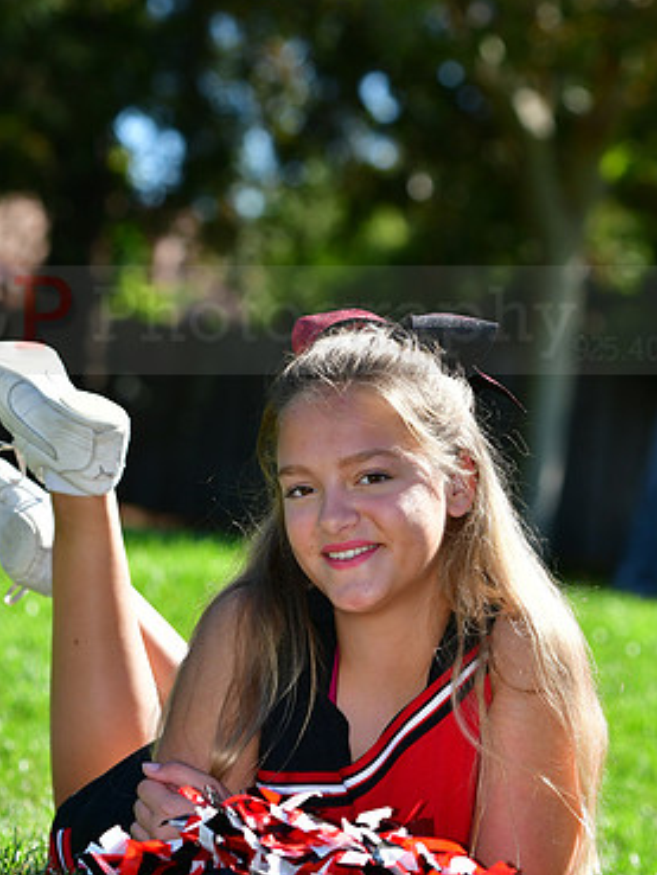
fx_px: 6424
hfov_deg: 5.9
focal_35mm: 254
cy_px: 299
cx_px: 264
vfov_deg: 7.8
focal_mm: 112
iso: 400
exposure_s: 1/1600
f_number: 4.5
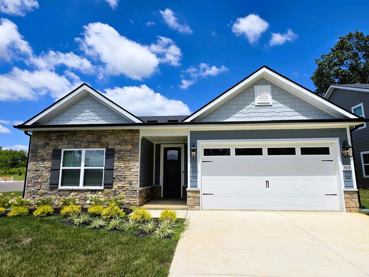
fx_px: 203
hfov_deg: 84.7
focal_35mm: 19
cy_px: 138
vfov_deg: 68.7
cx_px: 184
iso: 40
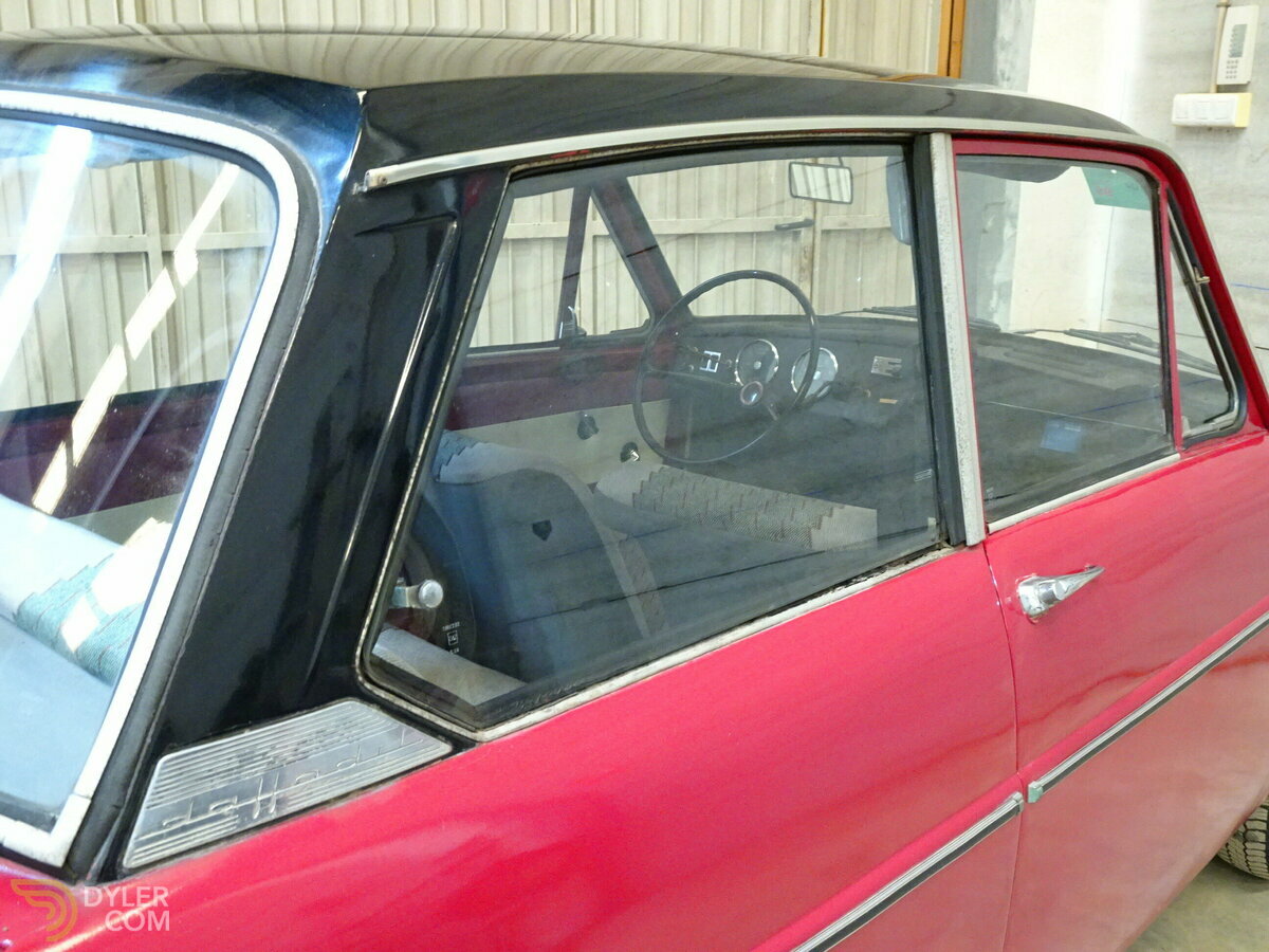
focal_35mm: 34
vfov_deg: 41.8
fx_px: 1246
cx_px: 634
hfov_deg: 54.0
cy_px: 476
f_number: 4
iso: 800
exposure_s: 1/8
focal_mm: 5.79
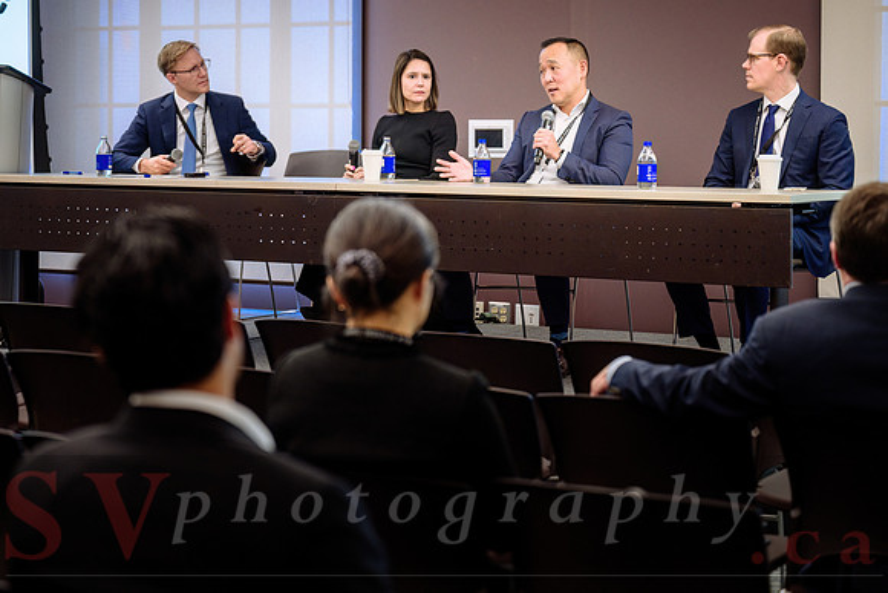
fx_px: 2266
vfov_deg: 14.9
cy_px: 204
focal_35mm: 92
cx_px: 307
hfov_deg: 22.1
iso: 1000
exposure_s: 1/80
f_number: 2.8
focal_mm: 70
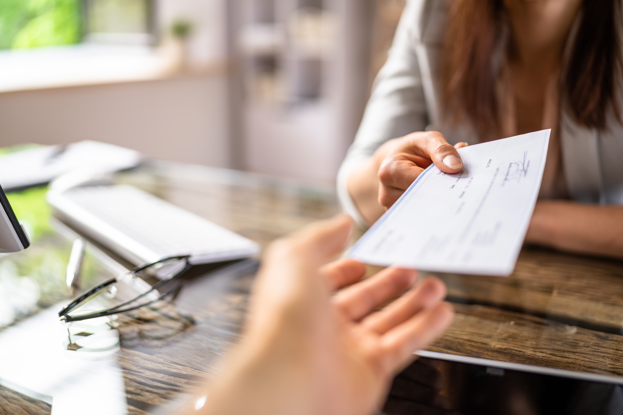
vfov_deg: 37.9
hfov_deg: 54.4
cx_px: 312
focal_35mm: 35
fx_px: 606
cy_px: 208
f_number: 1.4
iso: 64
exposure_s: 1/160
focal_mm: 35
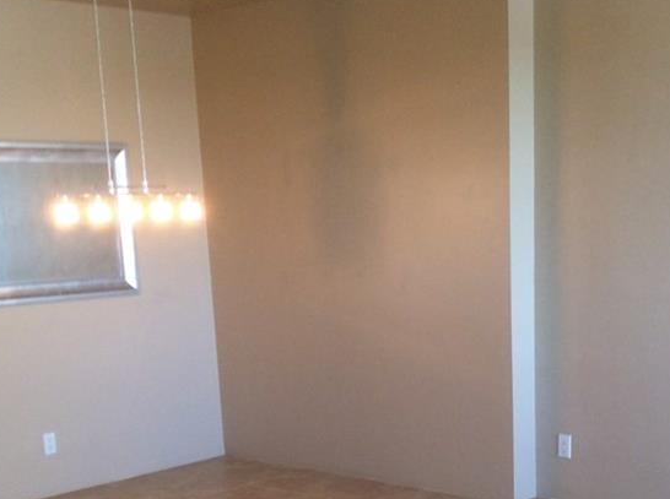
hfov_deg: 32.1
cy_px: 460
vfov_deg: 23.6
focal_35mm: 60
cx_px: 414
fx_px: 1159
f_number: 2.4
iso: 50
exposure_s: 1/24
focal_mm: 3.3
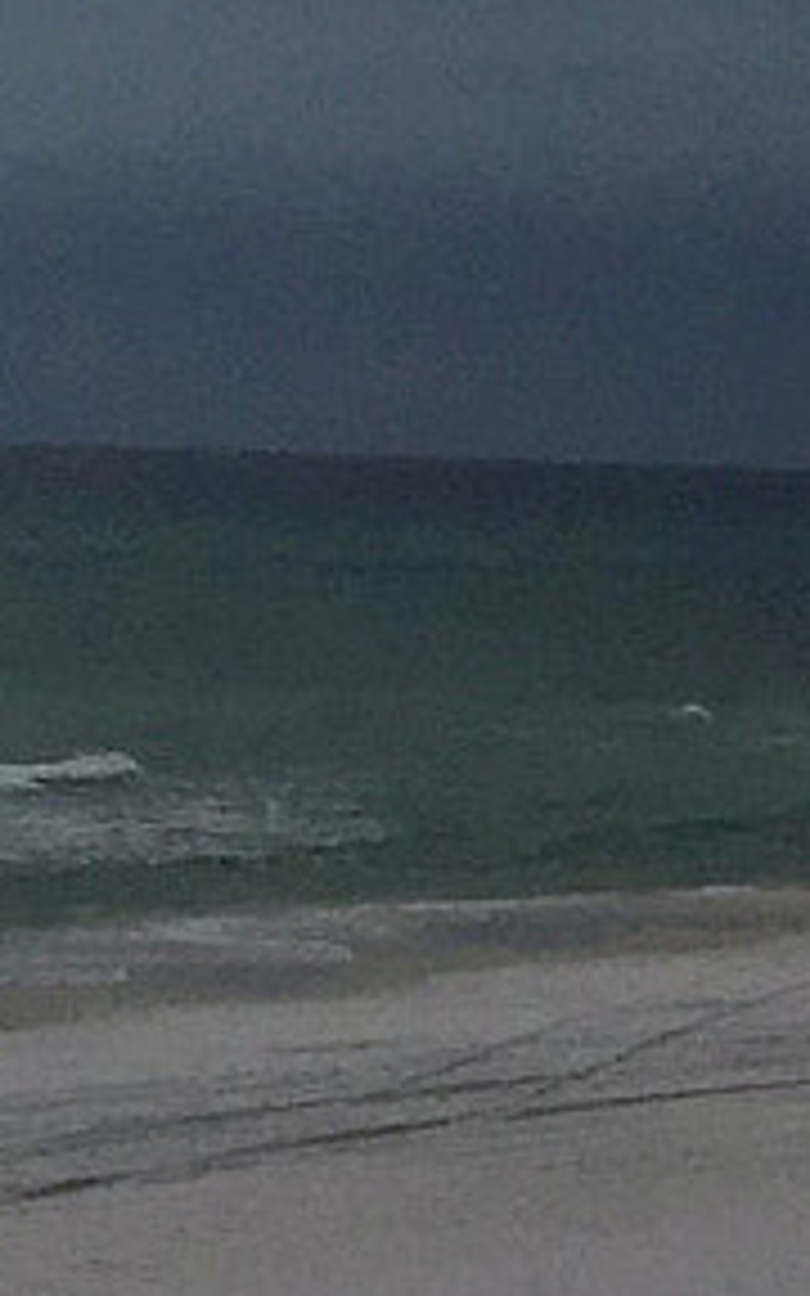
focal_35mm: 171
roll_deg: -1.2
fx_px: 6040
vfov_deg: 12.0
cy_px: -153
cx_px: -2120
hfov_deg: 6.5
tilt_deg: +4.2
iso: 32
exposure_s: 1/13333
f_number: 2.2
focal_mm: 4.15
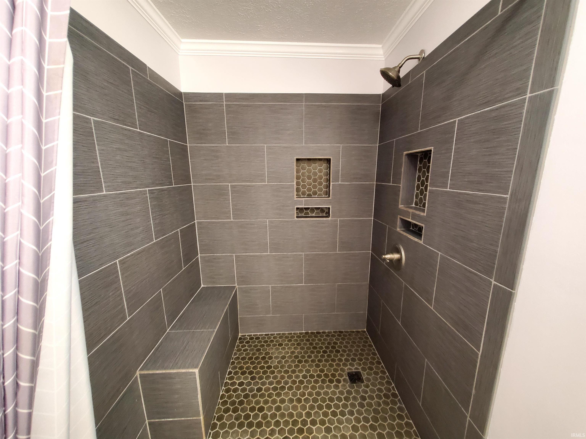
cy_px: 220
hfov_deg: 106.2
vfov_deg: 89.9
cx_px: 293
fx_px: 220
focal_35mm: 13
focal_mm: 1.8
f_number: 2.2
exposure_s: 1/30
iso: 640
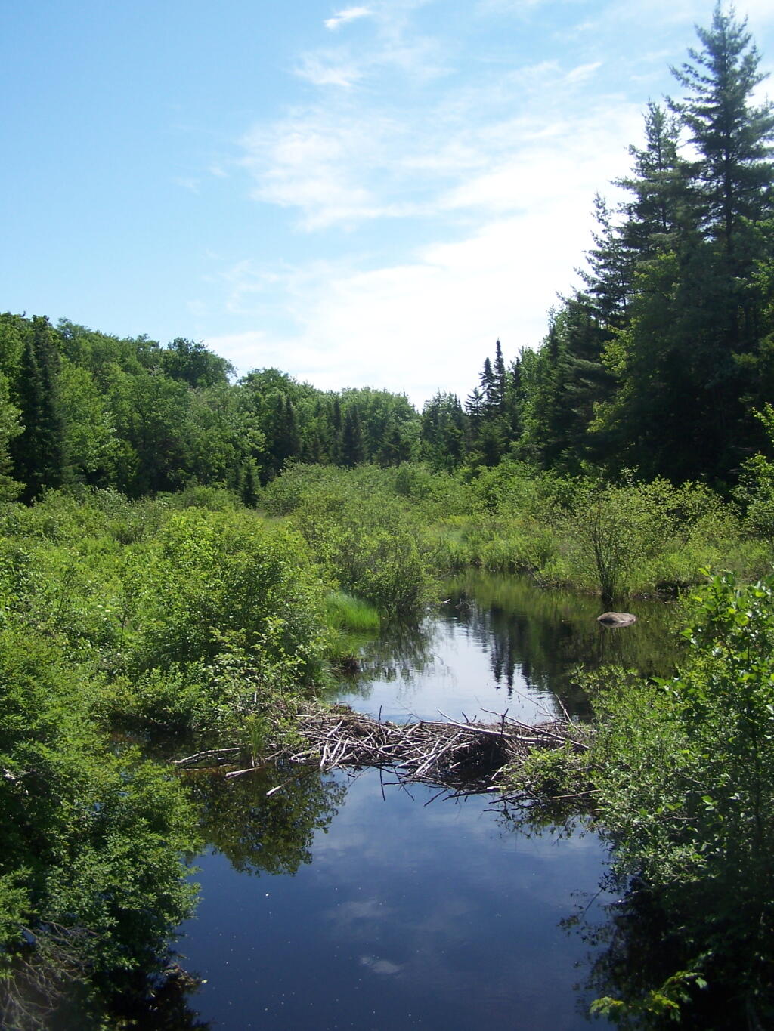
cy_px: 516
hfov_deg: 37.7
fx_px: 1133
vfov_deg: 49.0
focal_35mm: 38
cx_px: 387
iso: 80
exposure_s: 1/1000
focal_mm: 6.3
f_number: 2.8
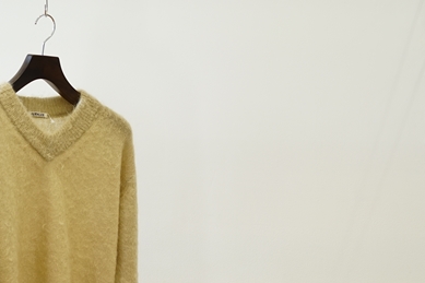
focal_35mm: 113
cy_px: 256
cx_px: 201
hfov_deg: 18.1
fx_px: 1333
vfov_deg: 12.0
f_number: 4
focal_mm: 55
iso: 320
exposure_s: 1/60
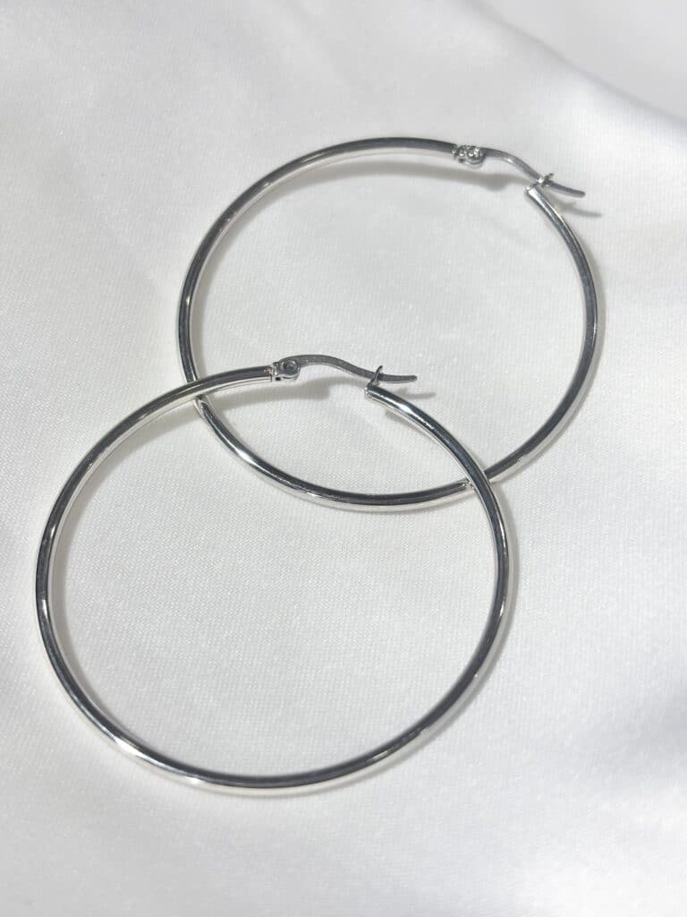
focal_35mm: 52
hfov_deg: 28.0
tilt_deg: -49.8
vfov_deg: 36.8
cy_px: 458
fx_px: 1376
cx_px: 344
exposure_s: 1/298
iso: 32
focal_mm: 5.96
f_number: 1.6
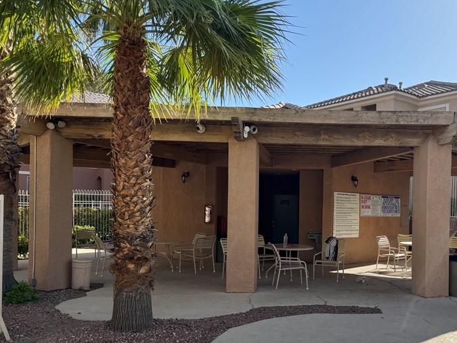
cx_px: 335
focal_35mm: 36
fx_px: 475
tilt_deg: +1.3
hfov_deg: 49.6
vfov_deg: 39.3
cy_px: 218
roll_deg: -1.7
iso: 80
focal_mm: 6.76
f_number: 1.78
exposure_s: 1/2041
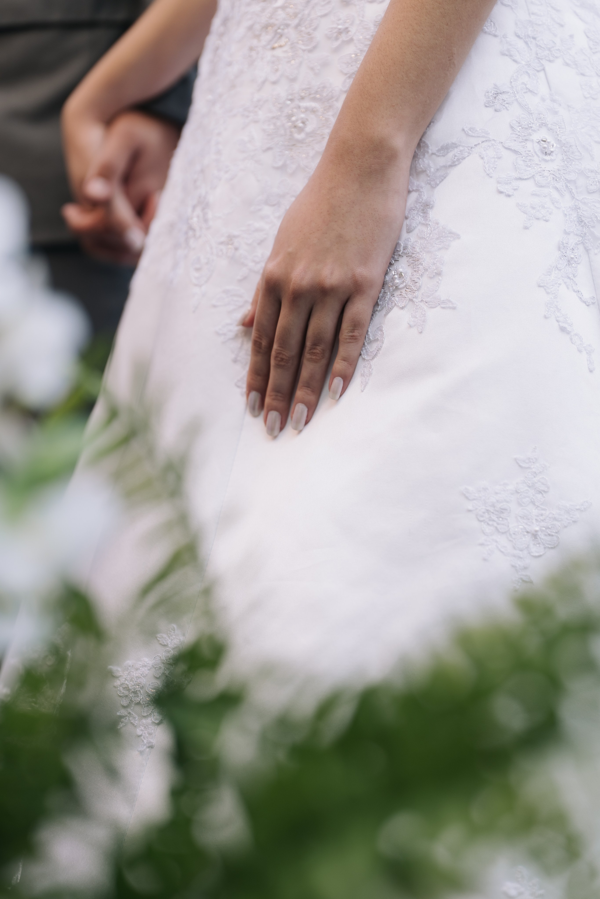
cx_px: 300
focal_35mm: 73
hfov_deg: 18.7
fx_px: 1825
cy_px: 450
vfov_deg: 27.7
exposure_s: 1/160
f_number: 2.8
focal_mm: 70
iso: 320
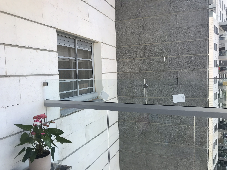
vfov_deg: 49.7
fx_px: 184
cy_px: 85
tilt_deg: -2.7
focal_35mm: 28
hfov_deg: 63.4
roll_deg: +2.1
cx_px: 114
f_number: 1.8
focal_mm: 3.99
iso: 20
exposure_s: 1/742
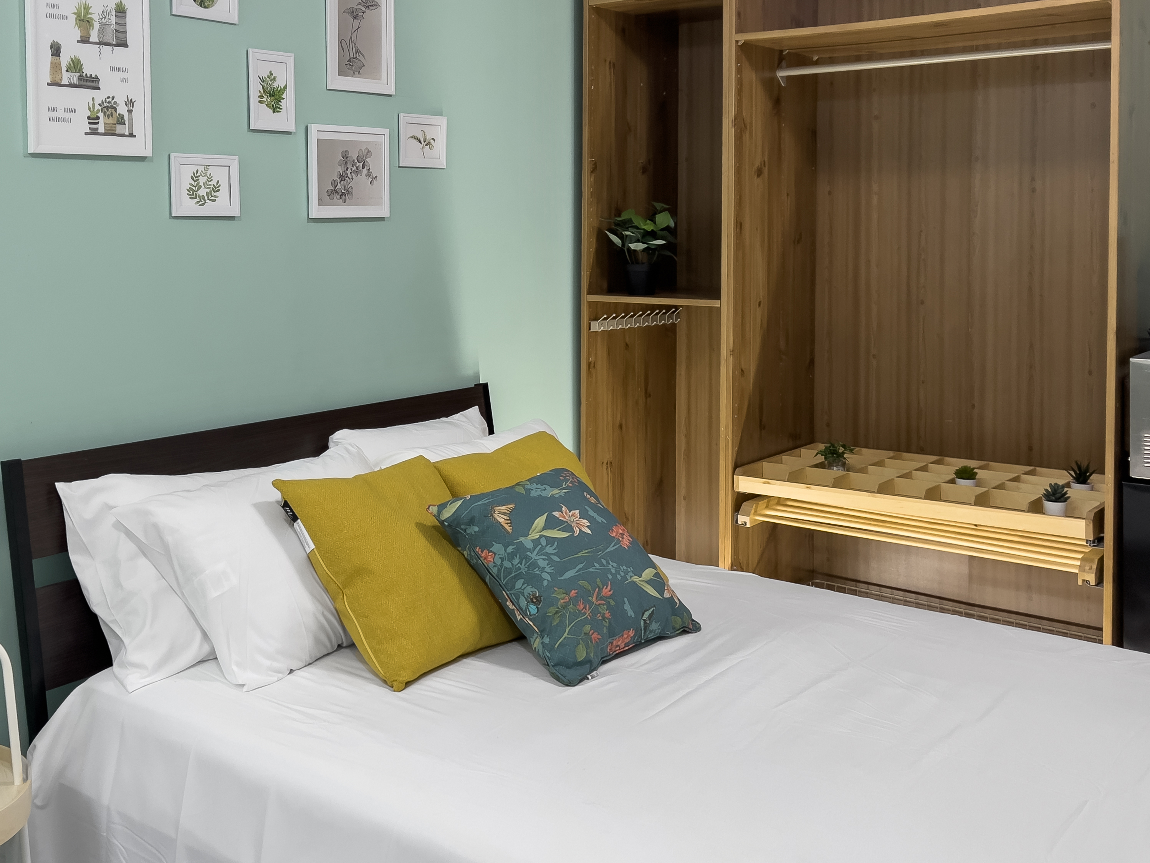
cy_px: 479
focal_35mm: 35
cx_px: 393
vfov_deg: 40.6
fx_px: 1163
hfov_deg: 51.7
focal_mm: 5.7
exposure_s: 1/60
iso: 100
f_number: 1.5
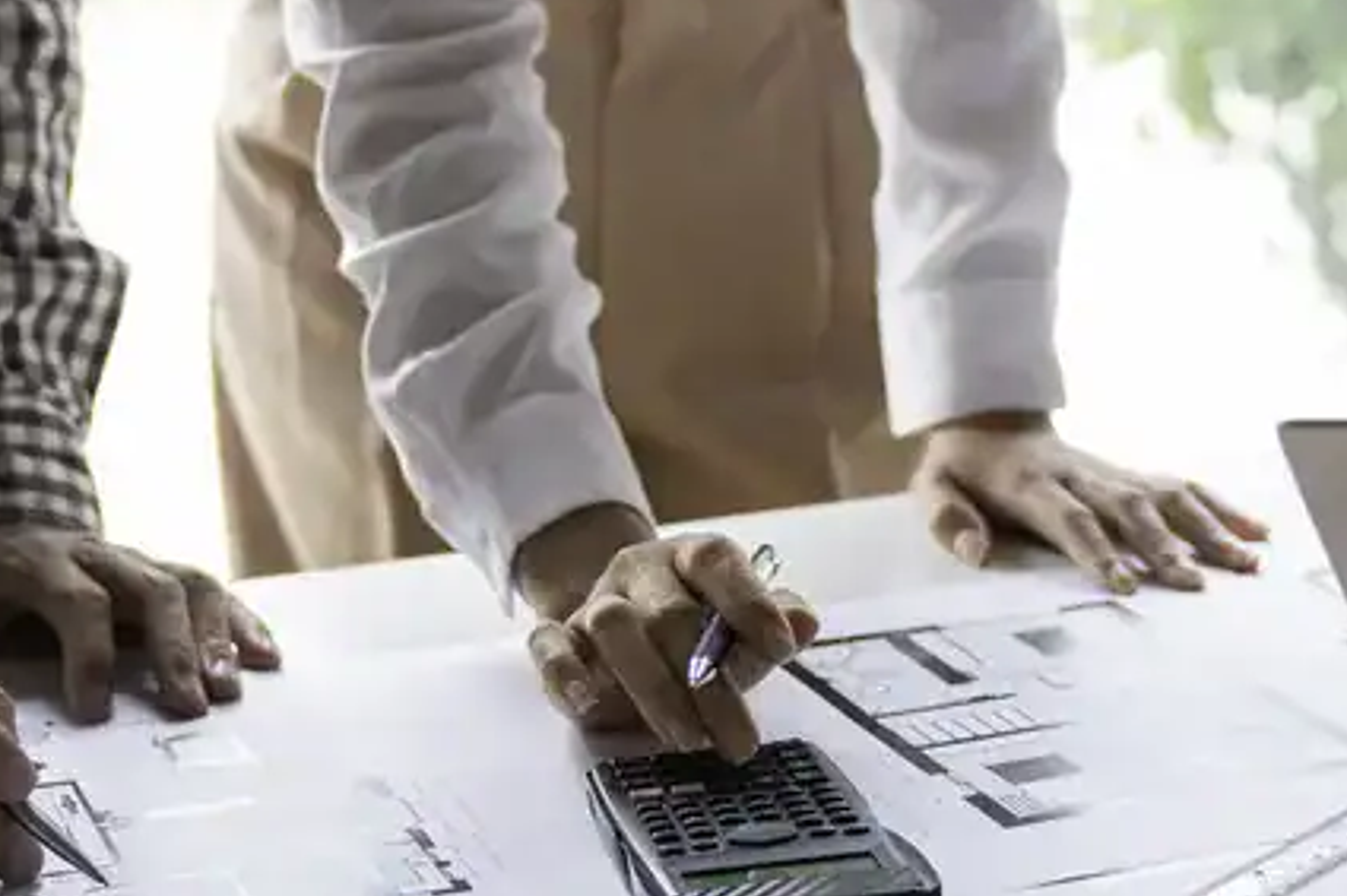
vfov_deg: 14.2
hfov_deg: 21.1
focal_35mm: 96
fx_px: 3590
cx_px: 1017
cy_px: 681
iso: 200
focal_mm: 34
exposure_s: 1/125
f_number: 2.8
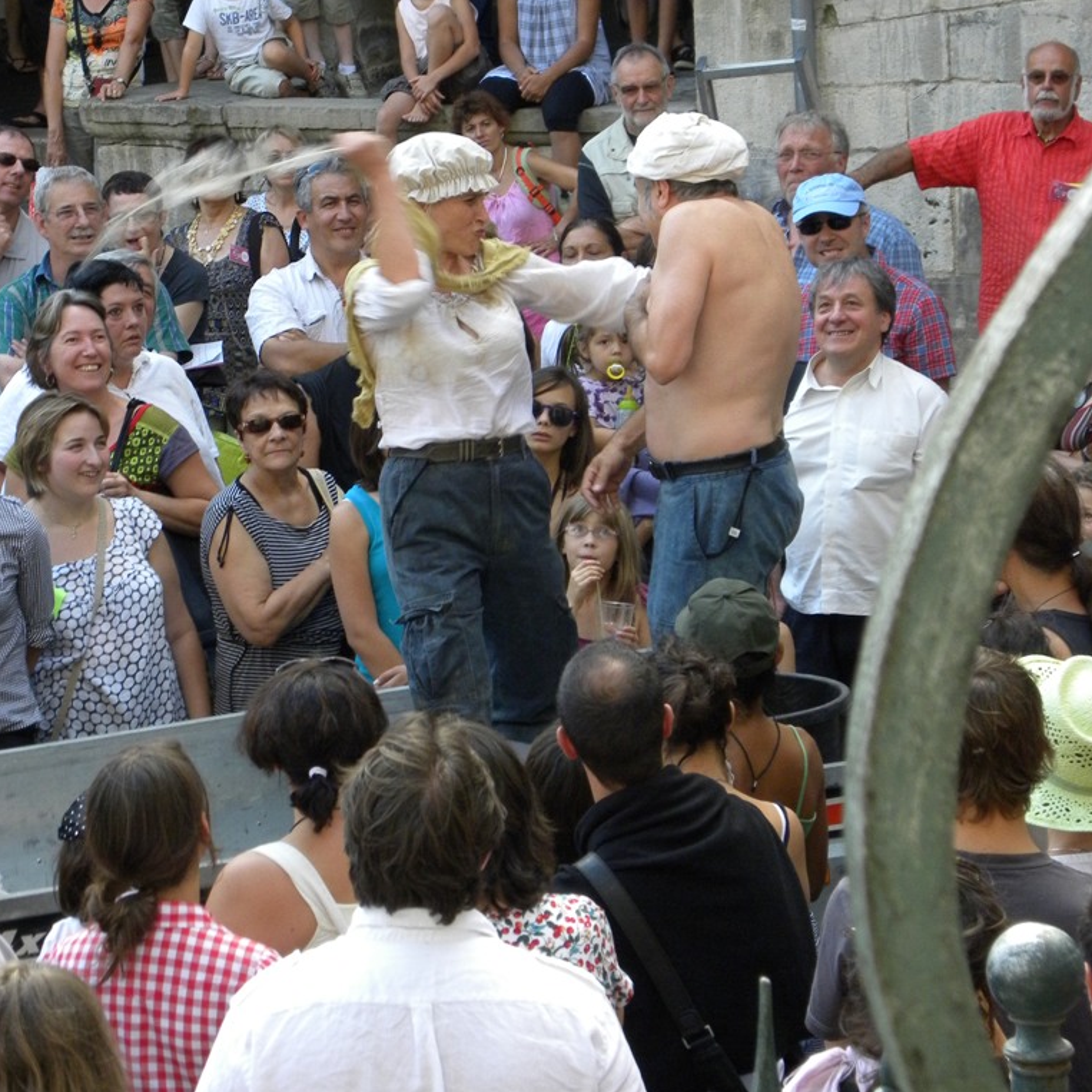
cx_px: 544
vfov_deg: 11.4
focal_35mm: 153
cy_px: 457
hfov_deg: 11.4
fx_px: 5461
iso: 197
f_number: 4.5
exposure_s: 1/125
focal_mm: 23
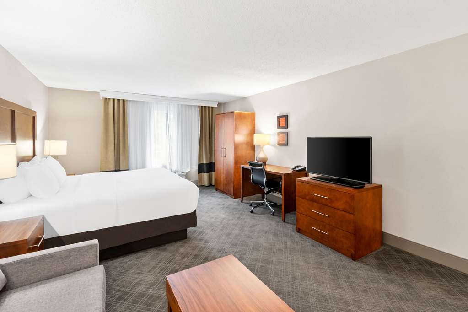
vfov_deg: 77.3
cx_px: 234
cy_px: 156
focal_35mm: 15
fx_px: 195
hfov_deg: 100.4
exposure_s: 1/2
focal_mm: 10
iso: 400
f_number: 8
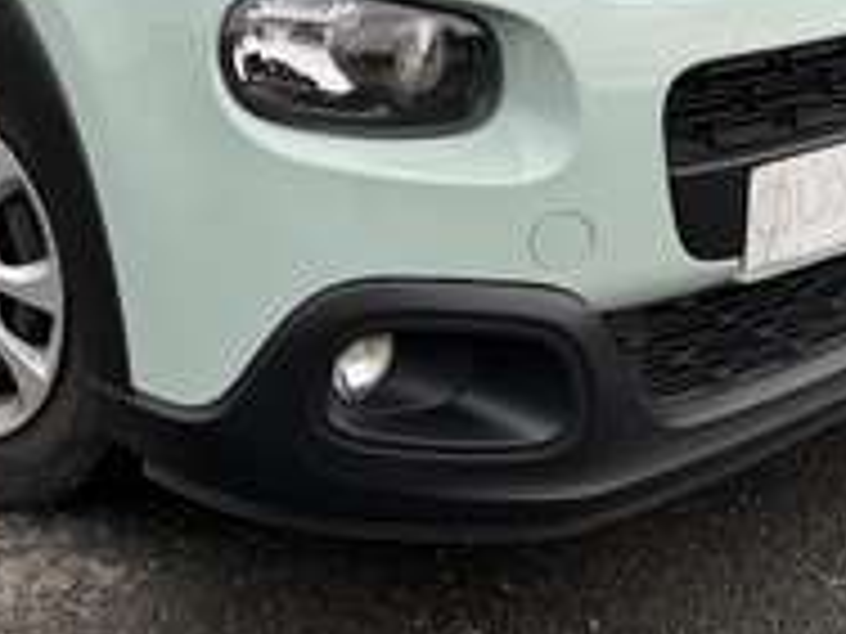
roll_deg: -0.6
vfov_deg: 20.5
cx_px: 288
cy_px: -209
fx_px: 1589
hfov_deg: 29.6
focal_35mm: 65
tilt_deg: -9.5
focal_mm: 6.86
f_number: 1.78
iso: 64
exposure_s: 1/238
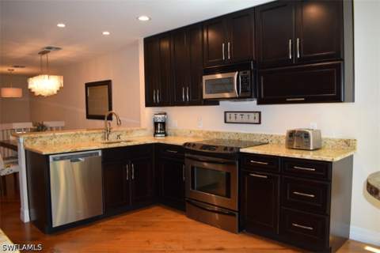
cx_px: 190
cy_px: 126
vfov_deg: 47.9
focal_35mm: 27
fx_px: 285
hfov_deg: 67.4
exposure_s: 1/80
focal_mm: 18
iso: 800
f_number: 4.5
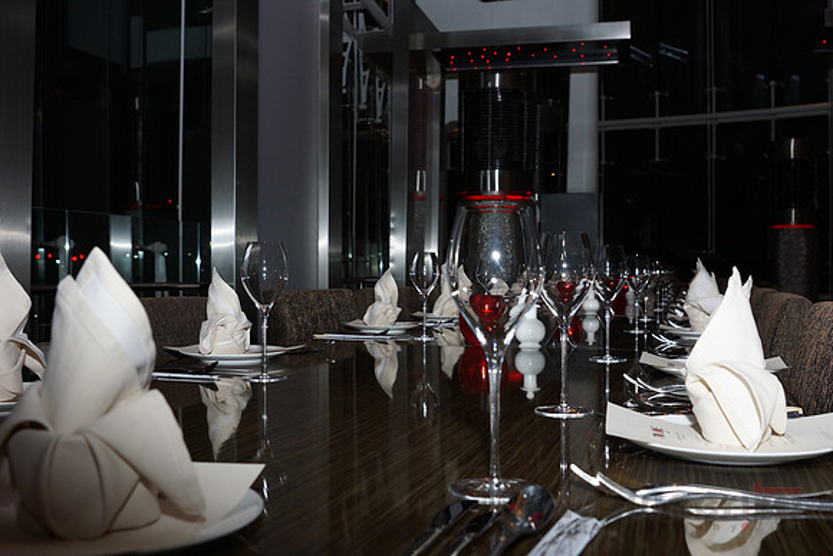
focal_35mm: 36
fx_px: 833
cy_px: 278
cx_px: 416
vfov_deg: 36.9
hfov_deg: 53.1
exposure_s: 1/60
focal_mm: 24
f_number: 5.6
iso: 500
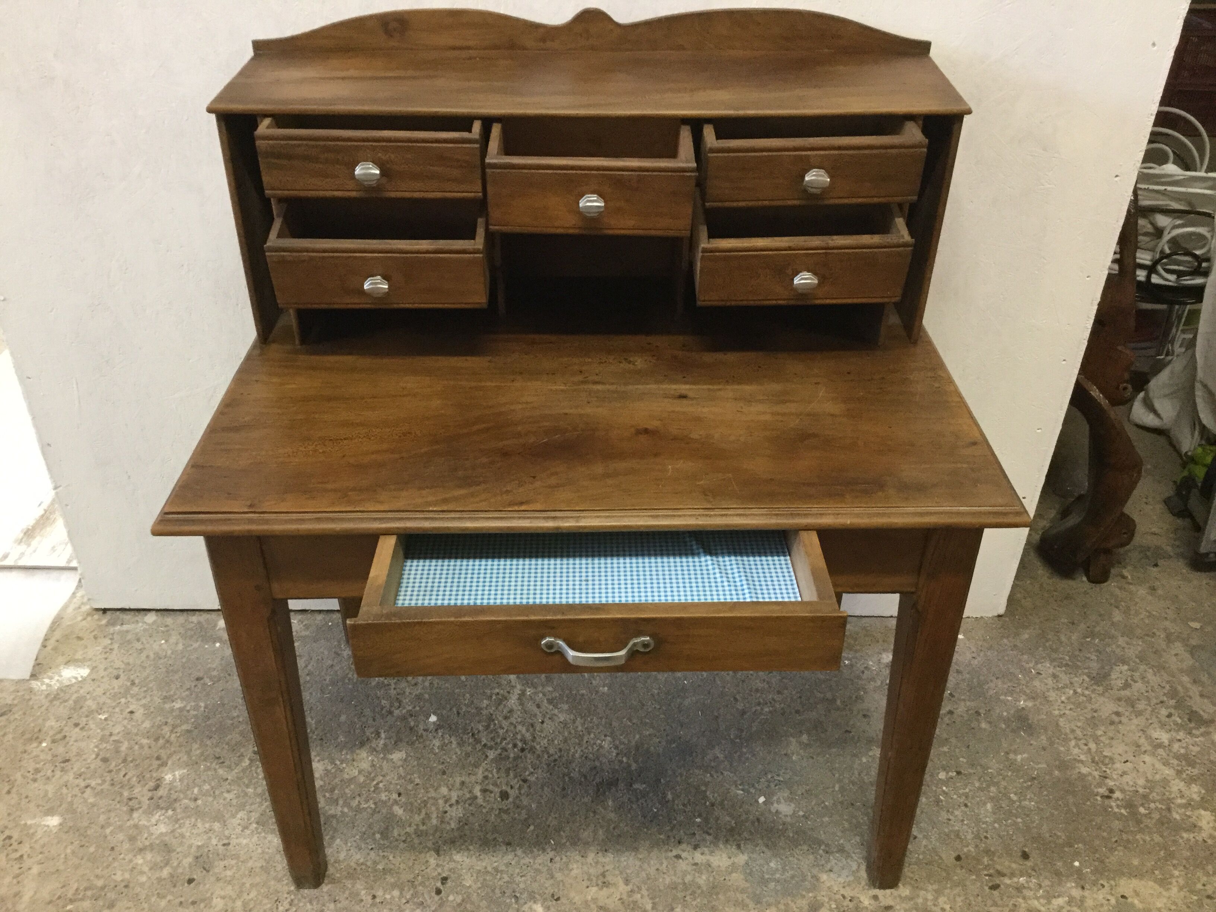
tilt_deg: -35.5
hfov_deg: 58.4
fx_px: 1089
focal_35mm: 31
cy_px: 456
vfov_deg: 45.4
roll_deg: -0.3
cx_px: 608
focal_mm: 3.3
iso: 200
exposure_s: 1/33
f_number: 2.4
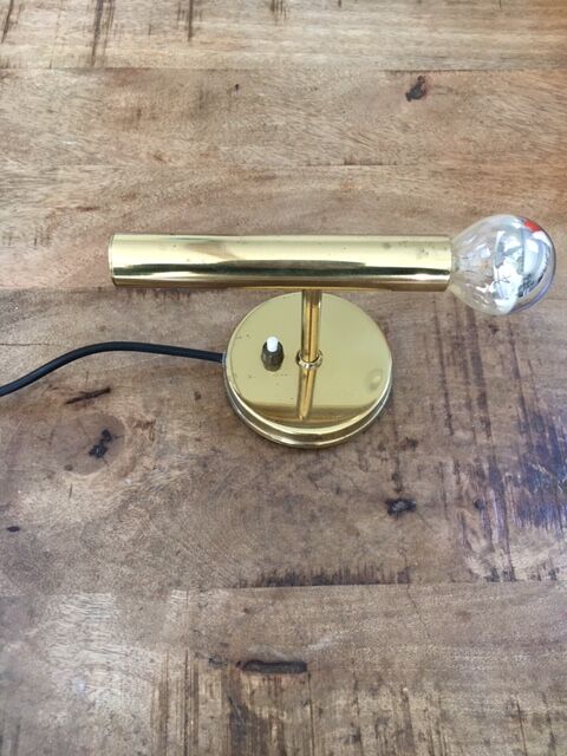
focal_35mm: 29
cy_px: 378
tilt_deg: -64.2
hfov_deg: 48.2
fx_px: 633
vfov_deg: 61.7
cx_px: 284
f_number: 2.2
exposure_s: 1/33
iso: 125
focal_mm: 4.15
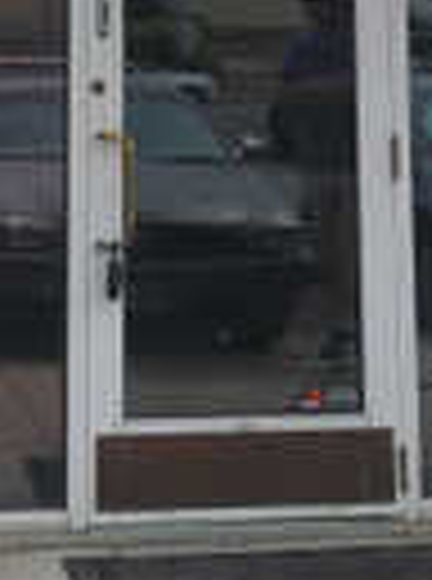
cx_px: 86
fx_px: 1622
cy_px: -184
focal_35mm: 97
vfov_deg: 18.8
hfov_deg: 15.1
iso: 50
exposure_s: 1/3030
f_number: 1.8
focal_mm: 5.58
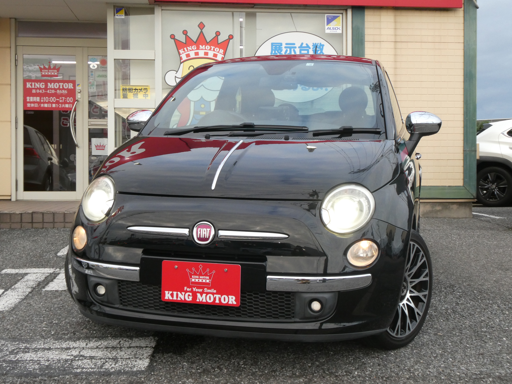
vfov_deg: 32.9
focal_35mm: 44
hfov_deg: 42.9
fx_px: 651
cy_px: 192
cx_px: 256
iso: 250
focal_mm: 7.8
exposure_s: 1/80
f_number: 5
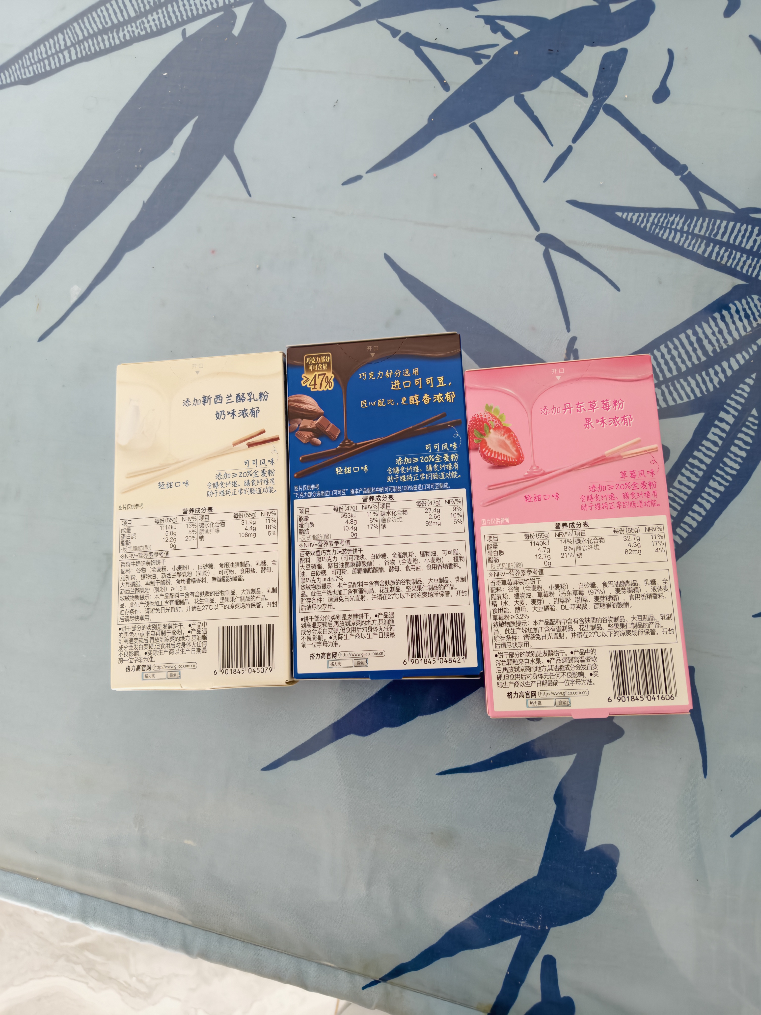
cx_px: 380
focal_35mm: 23
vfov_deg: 73.9
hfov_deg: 58.9
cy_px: 508
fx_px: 674
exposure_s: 1/100
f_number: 1.88
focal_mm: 5.56
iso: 398
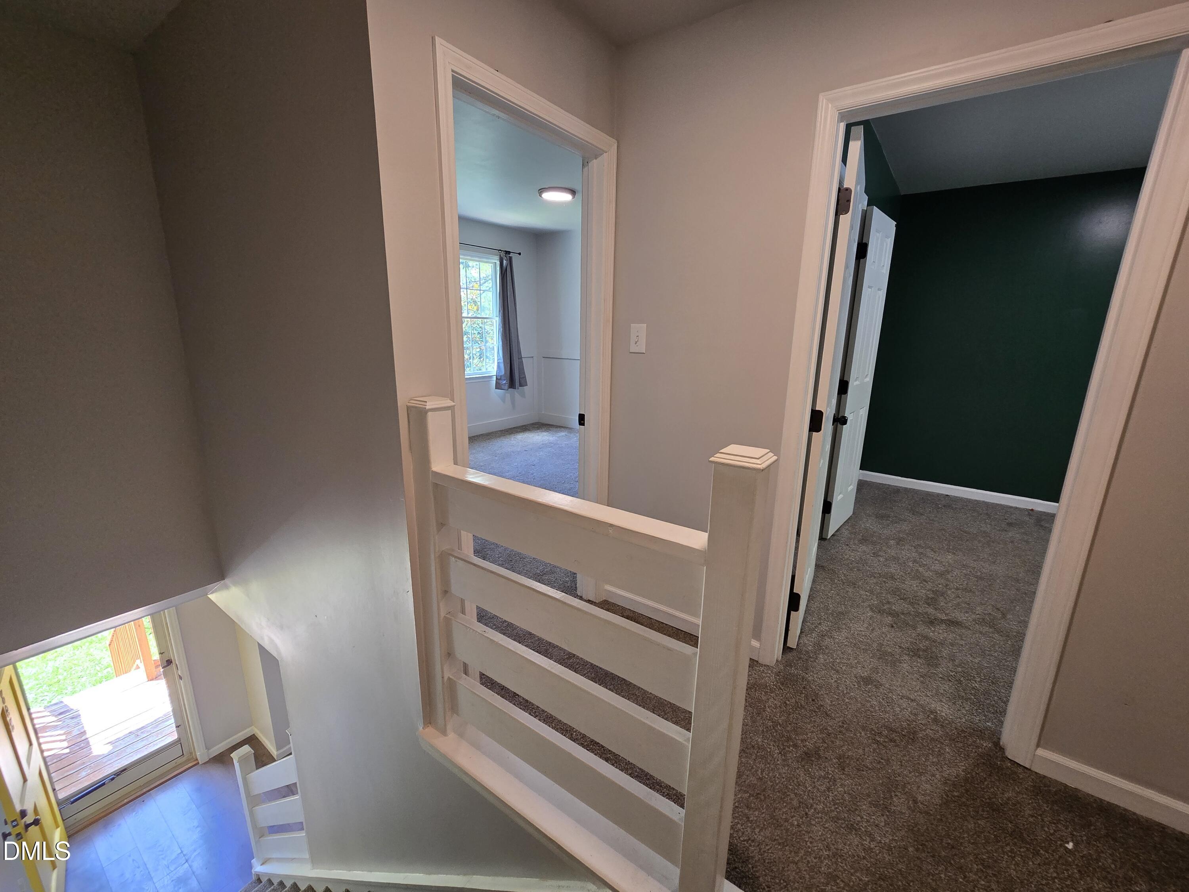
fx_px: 447
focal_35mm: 13
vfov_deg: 89.9
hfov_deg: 106.2
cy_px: 446
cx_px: 594
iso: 160
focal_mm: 2.2
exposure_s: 1/55
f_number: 2.2
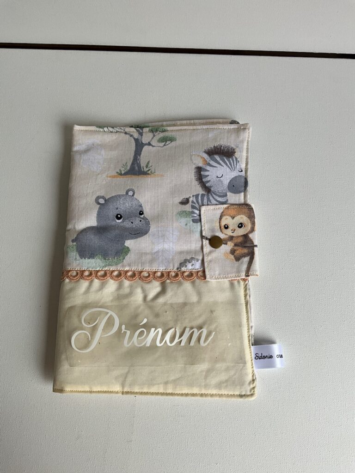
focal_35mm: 29
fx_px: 397
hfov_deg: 48.2
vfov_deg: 61.7
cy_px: 236
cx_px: 178
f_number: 1.8
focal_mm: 3
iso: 25
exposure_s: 1/292
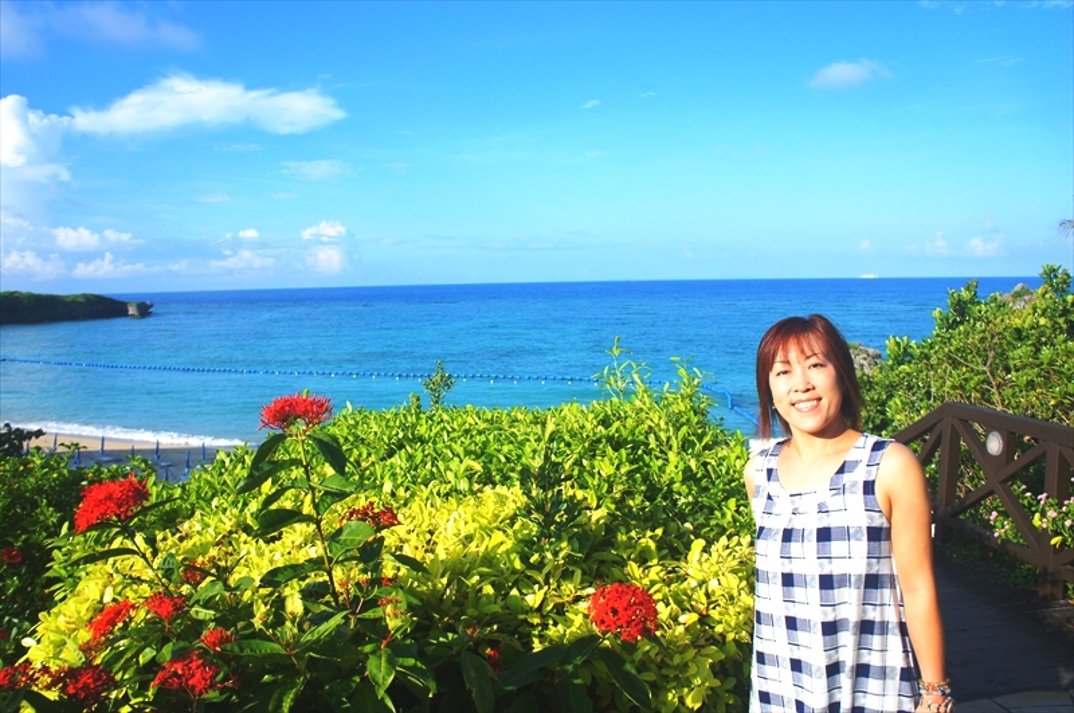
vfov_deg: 47.8
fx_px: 804
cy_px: 356
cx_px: 537
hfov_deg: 67.5
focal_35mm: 27
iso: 200
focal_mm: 18
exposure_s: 1/1000
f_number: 5
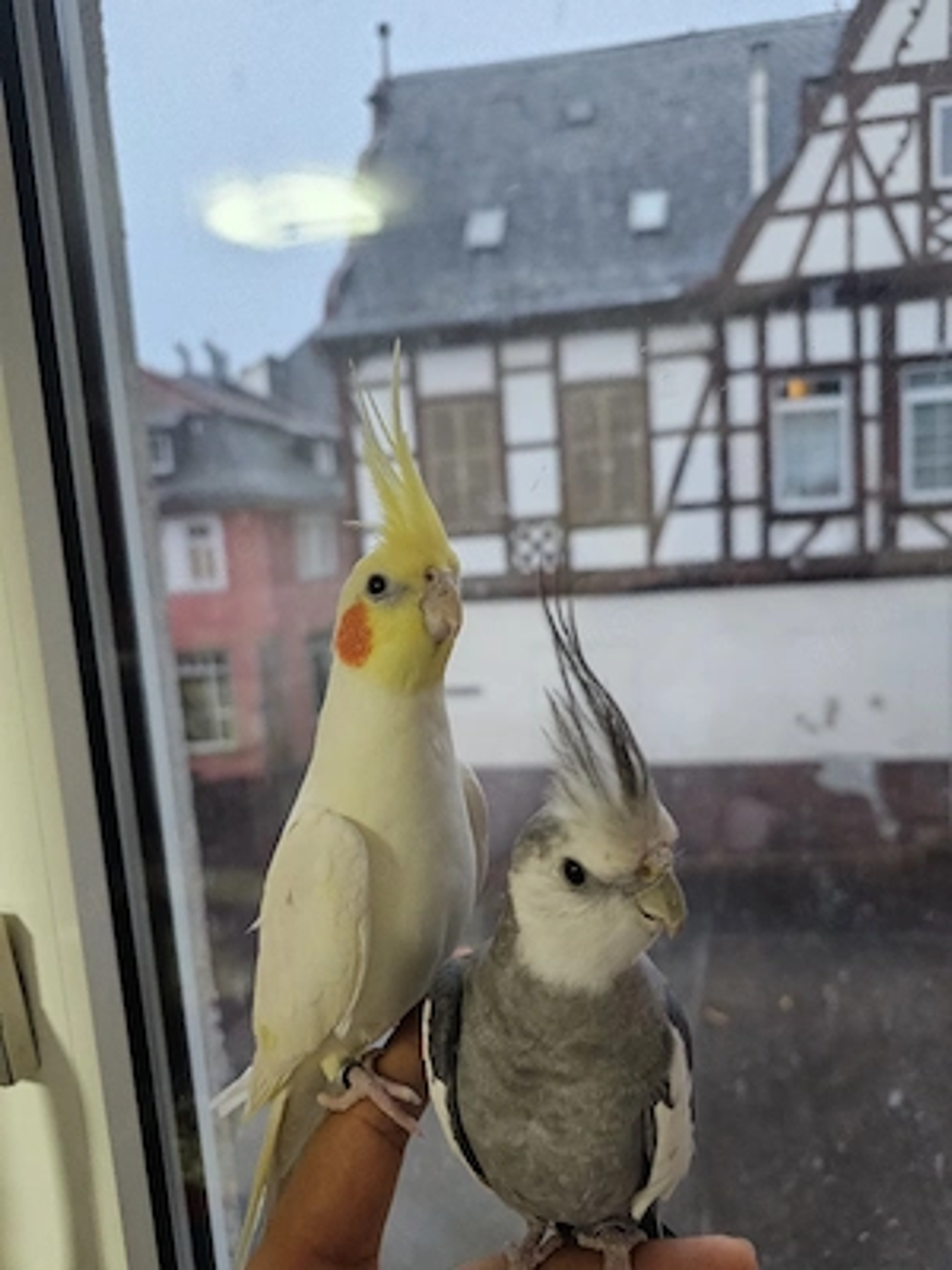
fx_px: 843
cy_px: 635
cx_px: 476
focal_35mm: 23
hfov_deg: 58.9
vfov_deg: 73.9
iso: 500
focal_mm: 6.3
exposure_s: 1/50.3
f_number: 1.7
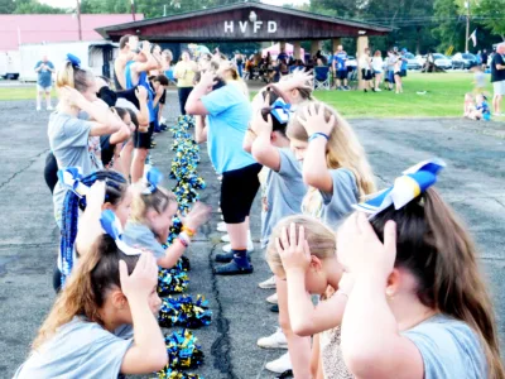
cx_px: 252
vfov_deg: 24.8
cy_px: 190
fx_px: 861
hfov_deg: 32.7
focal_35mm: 59
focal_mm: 10.4
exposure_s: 1/13
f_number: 4
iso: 400
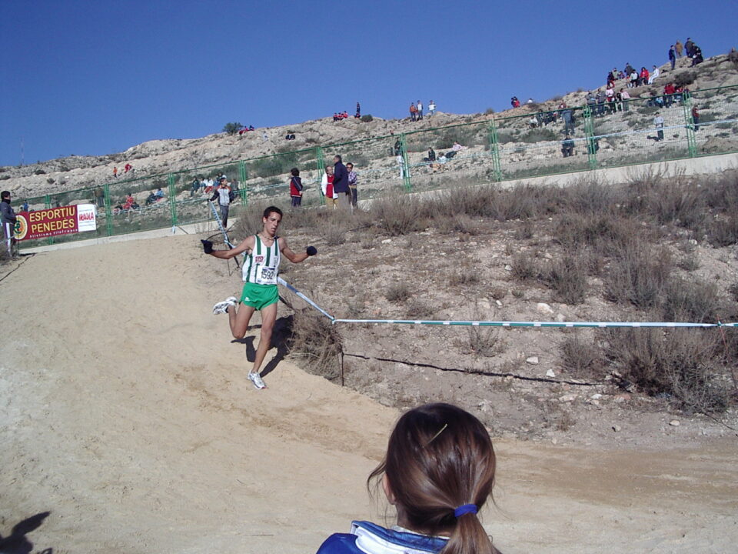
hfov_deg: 49.0
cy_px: 277
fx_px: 810
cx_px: 369
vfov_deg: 37.7
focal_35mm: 38
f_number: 4.8
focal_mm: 5.8
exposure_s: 1/640
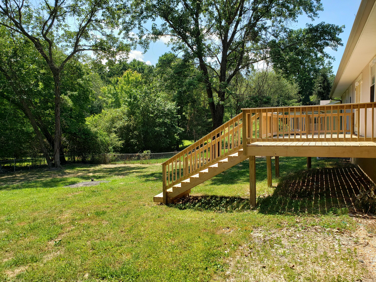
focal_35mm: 26
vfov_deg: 53.1
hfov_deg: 67.3
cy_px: 141
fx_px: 282
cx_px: 188
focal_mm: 4.3
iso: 50
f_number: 2.4
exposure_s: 1/805
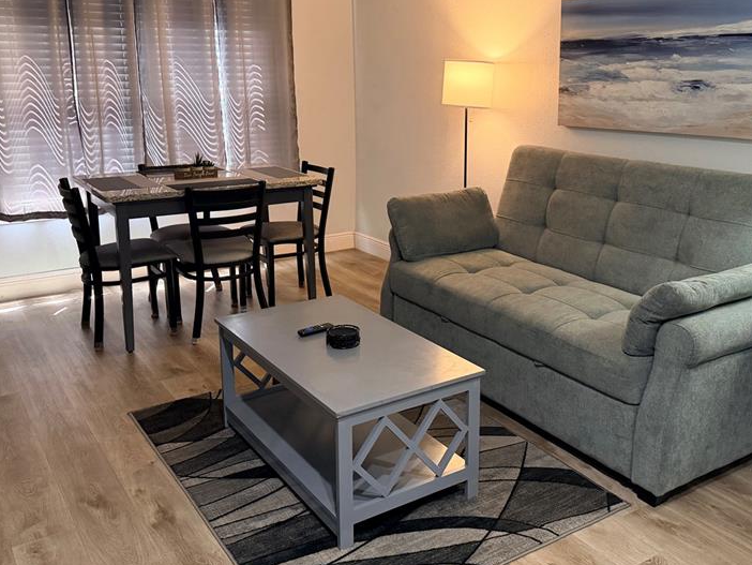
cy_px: 236
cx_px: 424
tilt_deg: -13.1
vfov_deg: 40.6
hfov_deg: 52.5
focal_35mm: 35
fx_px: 761
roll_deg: +0.1
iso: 250
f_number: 1.78
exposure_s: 1/60
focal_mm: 6.76
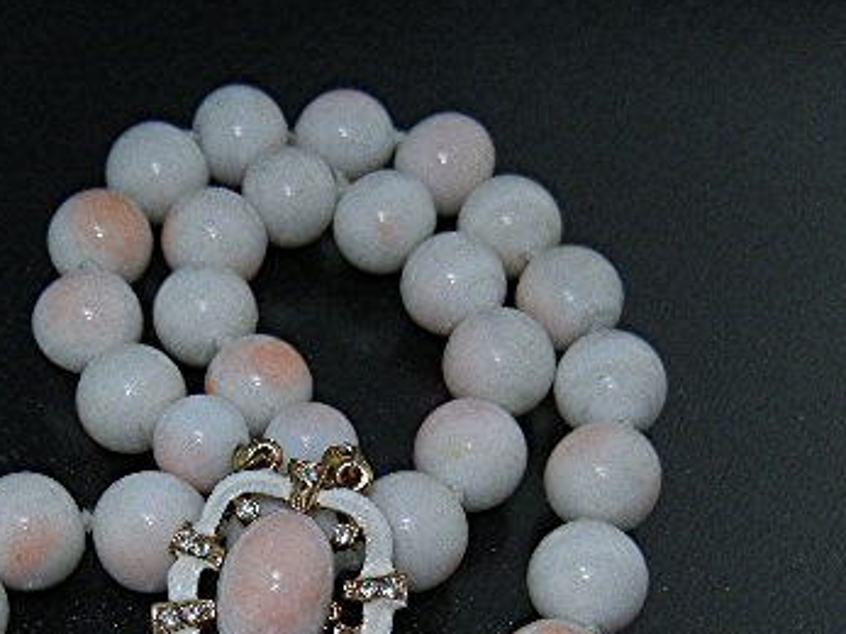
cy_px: 573
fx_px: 1759
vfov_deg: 20.0
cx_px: 280
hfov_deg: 26.9
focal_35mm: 72
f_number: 7.4
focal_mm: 7.1
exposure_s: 1/30
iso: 292
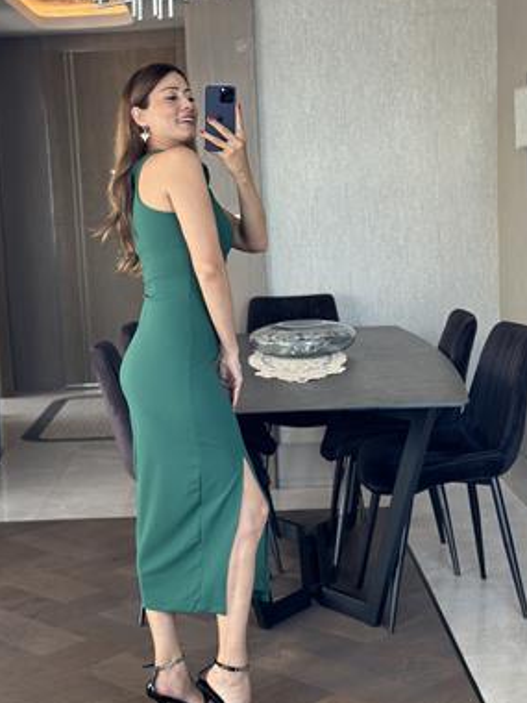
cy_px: 355
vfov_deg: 30.3
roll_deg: +2.6
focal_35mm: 64
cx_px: 198
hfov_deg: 22.9
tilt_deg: -13.4
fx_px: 1299
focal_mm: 6.86
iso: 125
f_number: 1.78
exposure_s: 1/60
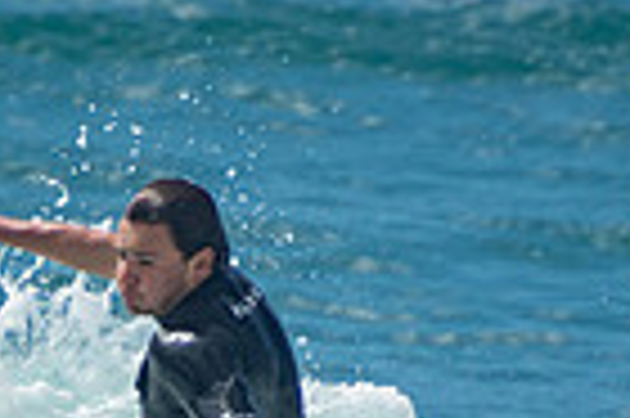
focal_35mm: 2485
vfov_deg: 0.6
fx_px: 43436
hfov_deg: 0.8
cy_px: 573
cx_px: 58
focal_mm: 400
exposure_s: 1/1250
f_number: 5.6
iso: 140
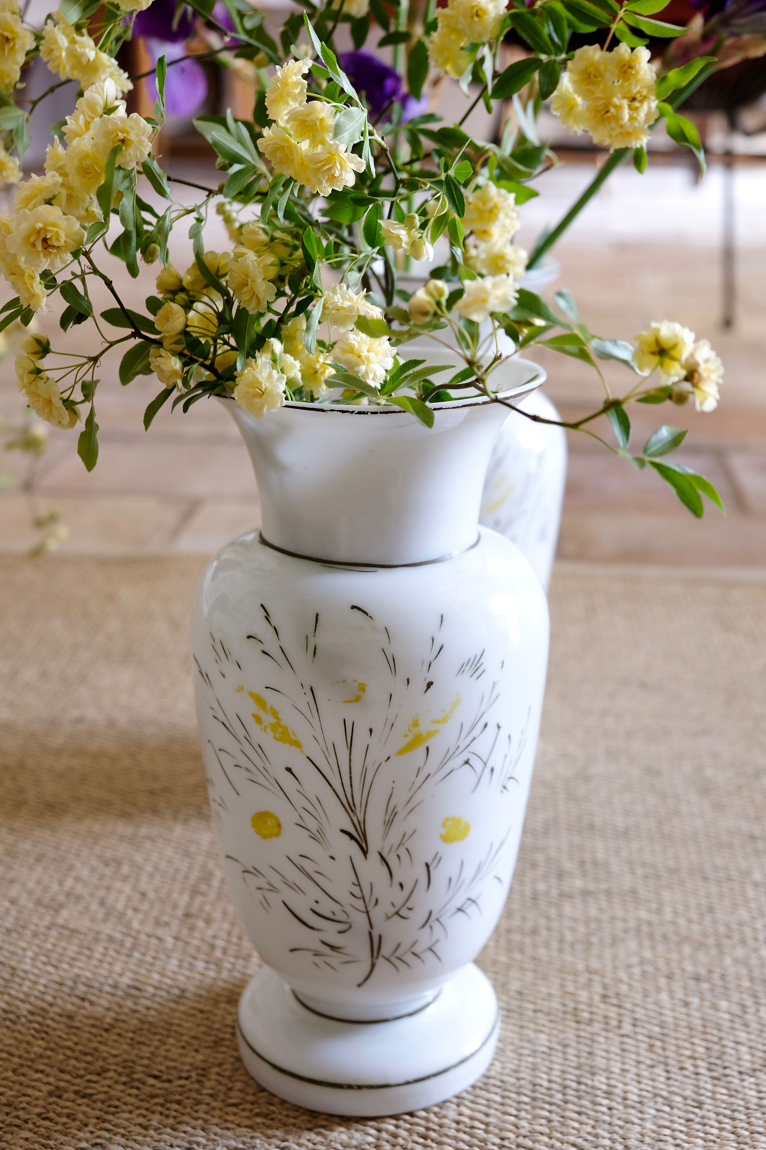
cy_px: 575
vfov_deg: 43.6
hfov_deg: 29.9
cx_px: 383
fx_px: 1436
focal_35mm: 45
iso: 1250
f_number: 4
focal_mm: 30.2
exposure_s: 1/60
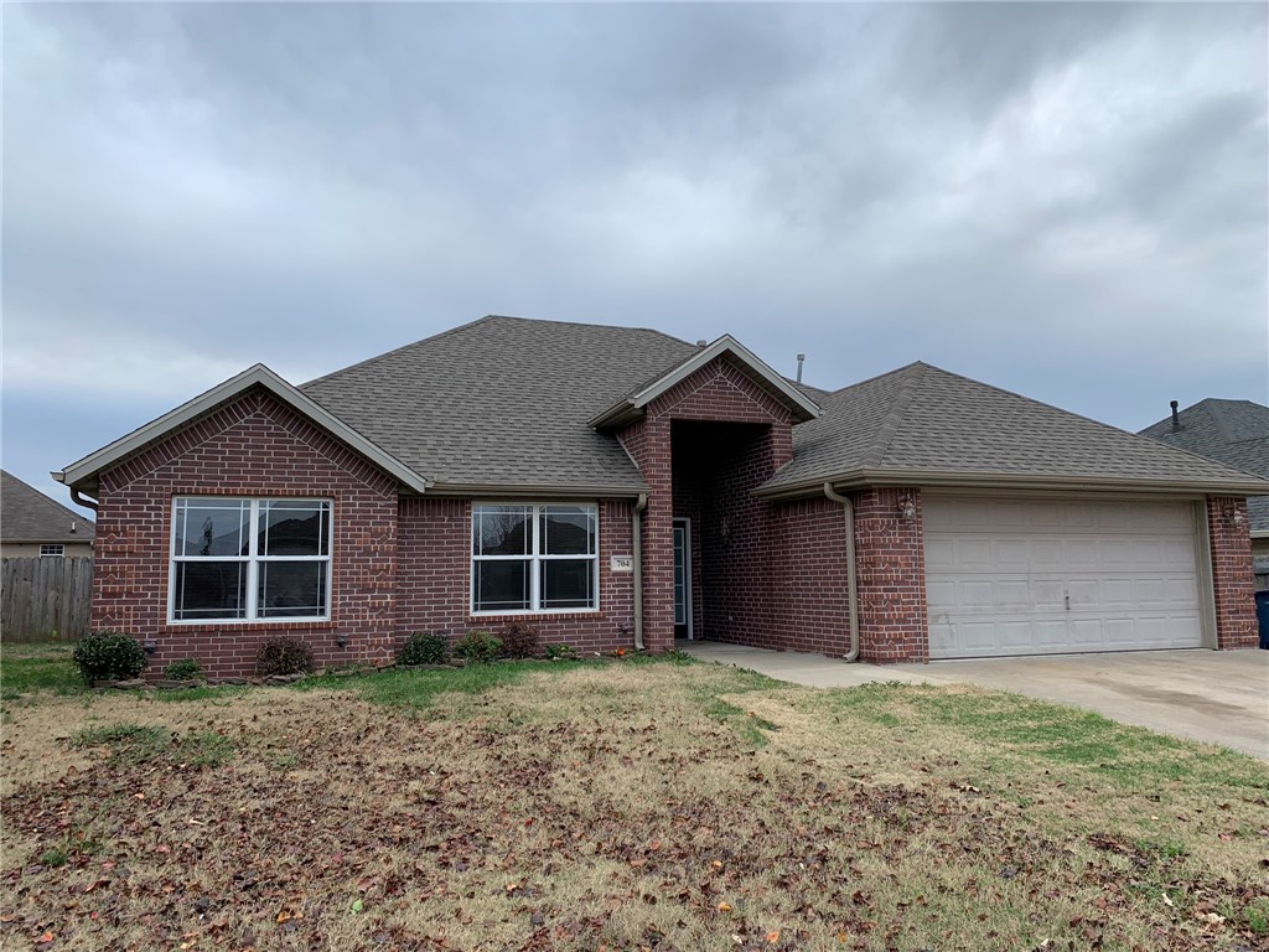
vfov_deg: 53.1
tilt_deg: +6.7
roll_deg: +0.3
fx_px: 953
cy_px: 476
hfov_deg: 67.3
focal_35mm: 26
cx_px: 634
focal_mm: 4.25
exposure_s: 1/864
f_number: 1.8
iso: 25
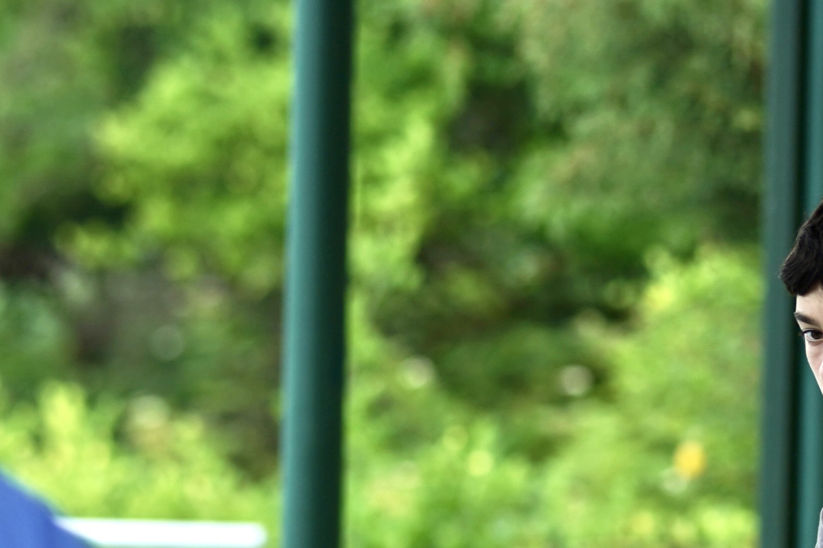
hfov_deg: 6.8
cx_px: 666
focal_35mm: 302
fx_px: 6903
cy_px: 567
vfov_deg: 4.5
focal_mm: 85
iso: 100
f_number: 2
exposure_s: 1/800
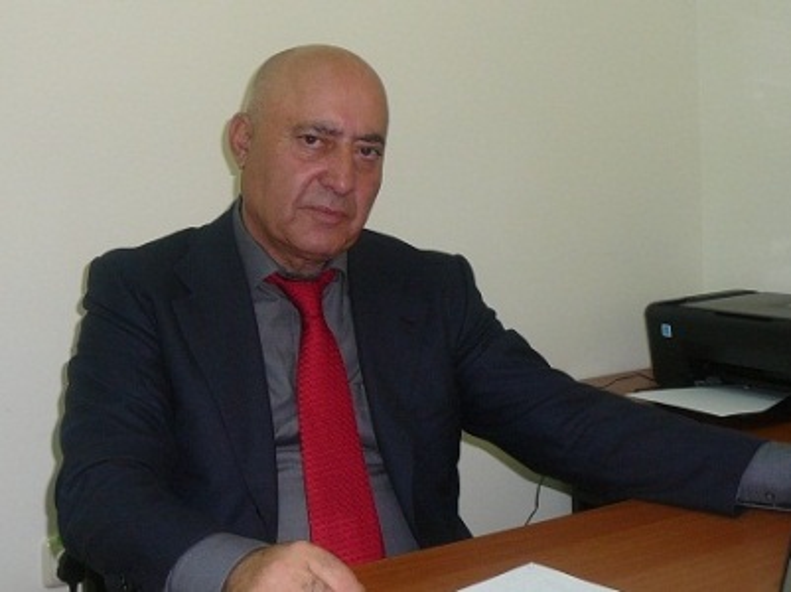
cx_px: 396
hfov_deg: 52.7
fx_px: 799
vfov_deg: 40.6
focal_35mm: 35
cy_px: 296
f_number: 2.8
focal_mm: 5.2
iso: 125
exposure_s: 1/30
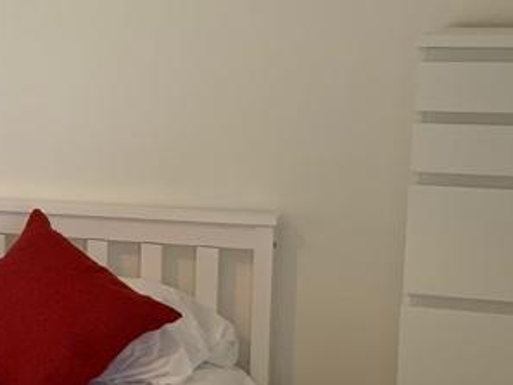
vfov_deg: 14.8
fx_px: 1483
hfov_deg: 17.4
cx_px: -283
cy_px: 221
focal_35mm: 100
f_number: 1.8
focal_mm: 3
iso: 40
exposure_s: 1/100
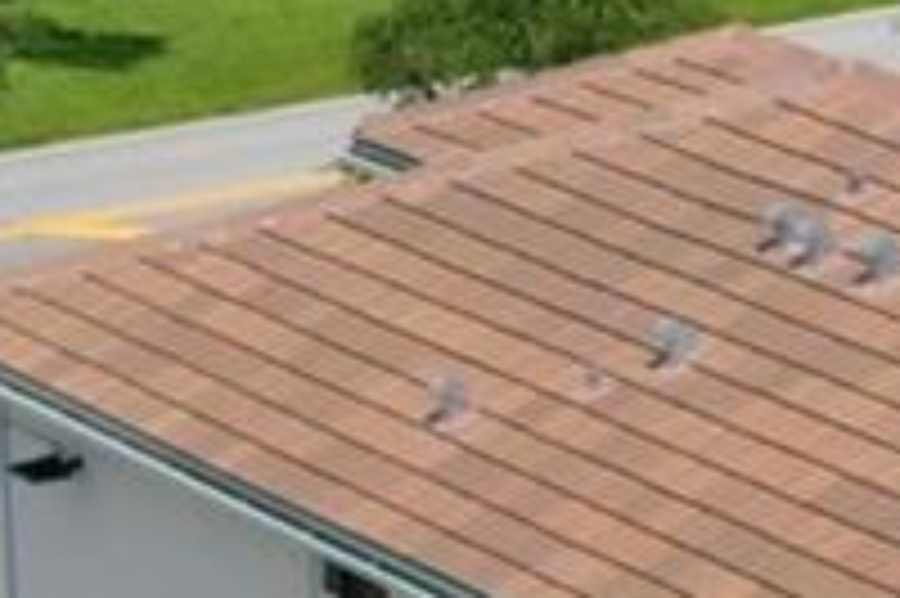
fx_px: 5595
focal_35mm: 224
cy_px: 1371
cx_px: 608
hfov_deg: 9.2
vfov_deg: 5.9
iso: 800
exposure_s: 1/120
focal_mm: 10.26
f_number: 3.2
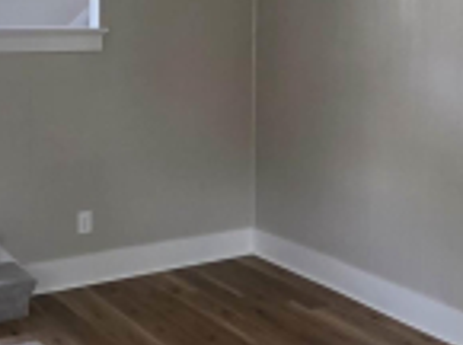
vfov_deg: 23.8
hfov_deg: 32.2
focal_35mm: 60
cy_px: 48
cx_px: 267
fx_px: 801
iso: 125
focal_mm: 2.2
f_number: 1.9
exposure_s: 1/120
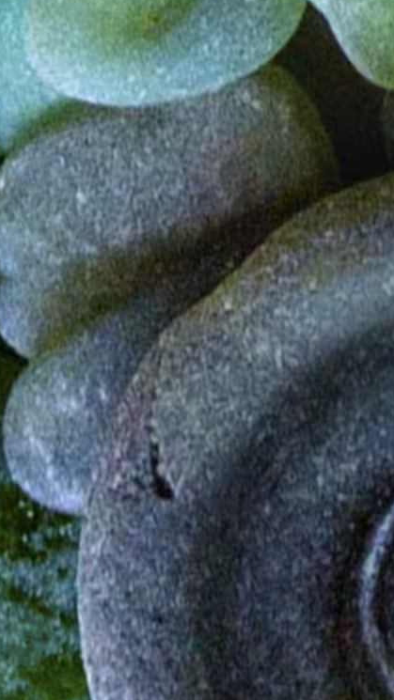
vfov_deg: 4.8
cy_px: -705
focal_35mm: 441
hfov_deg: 2.7
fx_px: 8192
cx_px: 577
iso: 200
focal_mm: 30
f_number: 3.8
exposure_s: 1/125
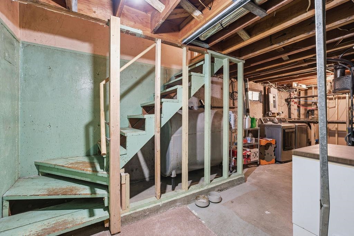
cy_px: 118
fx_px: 157
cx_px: 177
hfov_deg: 96.7
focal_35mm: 16
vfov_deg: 73.8
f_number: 8
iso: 100
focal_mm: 16
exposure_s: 1/3.33
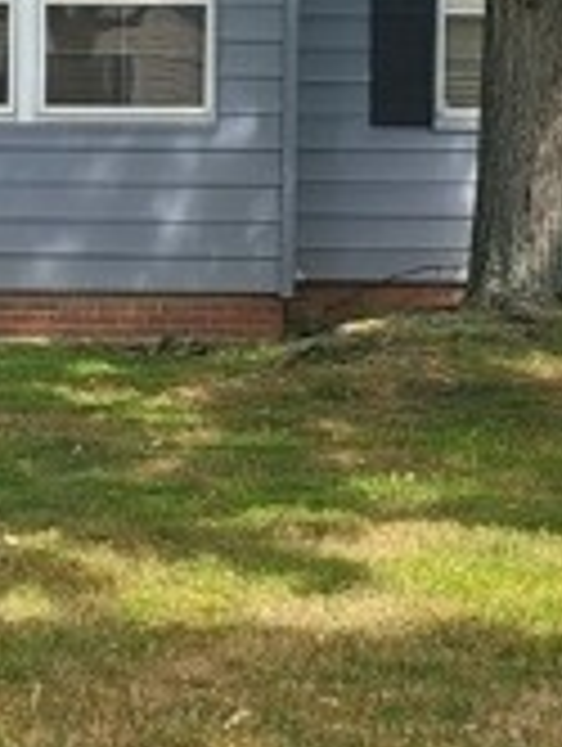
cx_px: -148
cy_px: 202
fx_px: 2397
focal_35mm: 111
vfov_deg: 17.6
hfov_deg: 13.0
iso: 40
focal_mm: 5
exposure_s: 1/773
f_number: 1.8
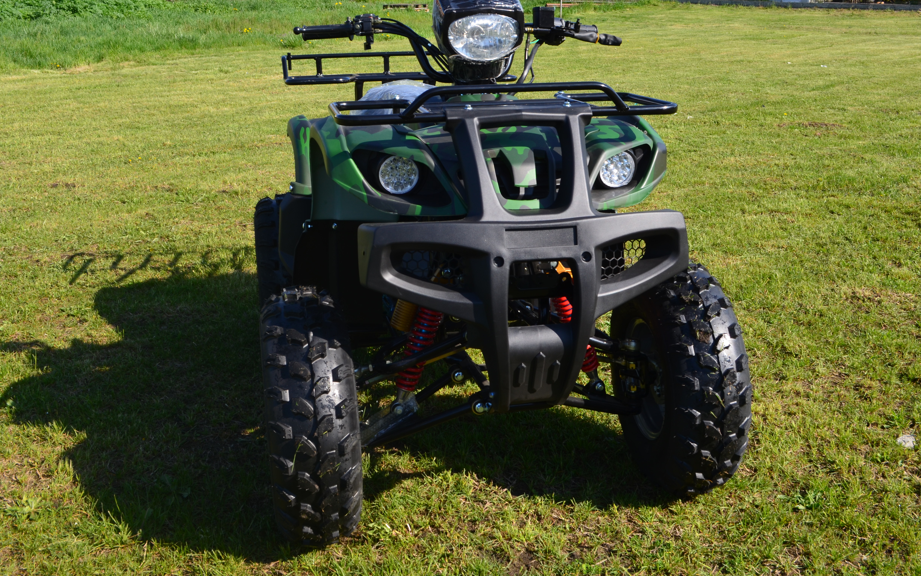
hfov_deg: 52.7
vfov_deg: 34.4
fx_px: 929
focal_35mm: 37
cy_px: 269
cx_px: 460
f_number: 11
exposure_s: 1/100
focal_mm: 24
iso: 200
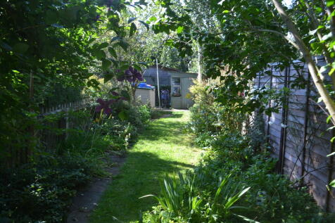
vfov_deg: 43.6
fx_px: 279
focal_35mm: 30
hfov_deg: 61.9
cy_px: 112
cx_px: 168
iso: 220
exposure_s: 1/125
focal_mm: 20
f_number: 5.6
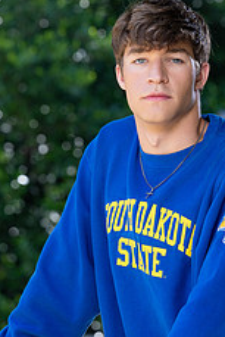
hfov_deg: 6.7
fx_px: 1909
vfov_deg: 10.1
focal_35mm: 204
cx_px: 134
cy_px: 187
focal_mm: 104
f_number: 4.5
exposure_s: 1/200
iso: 100
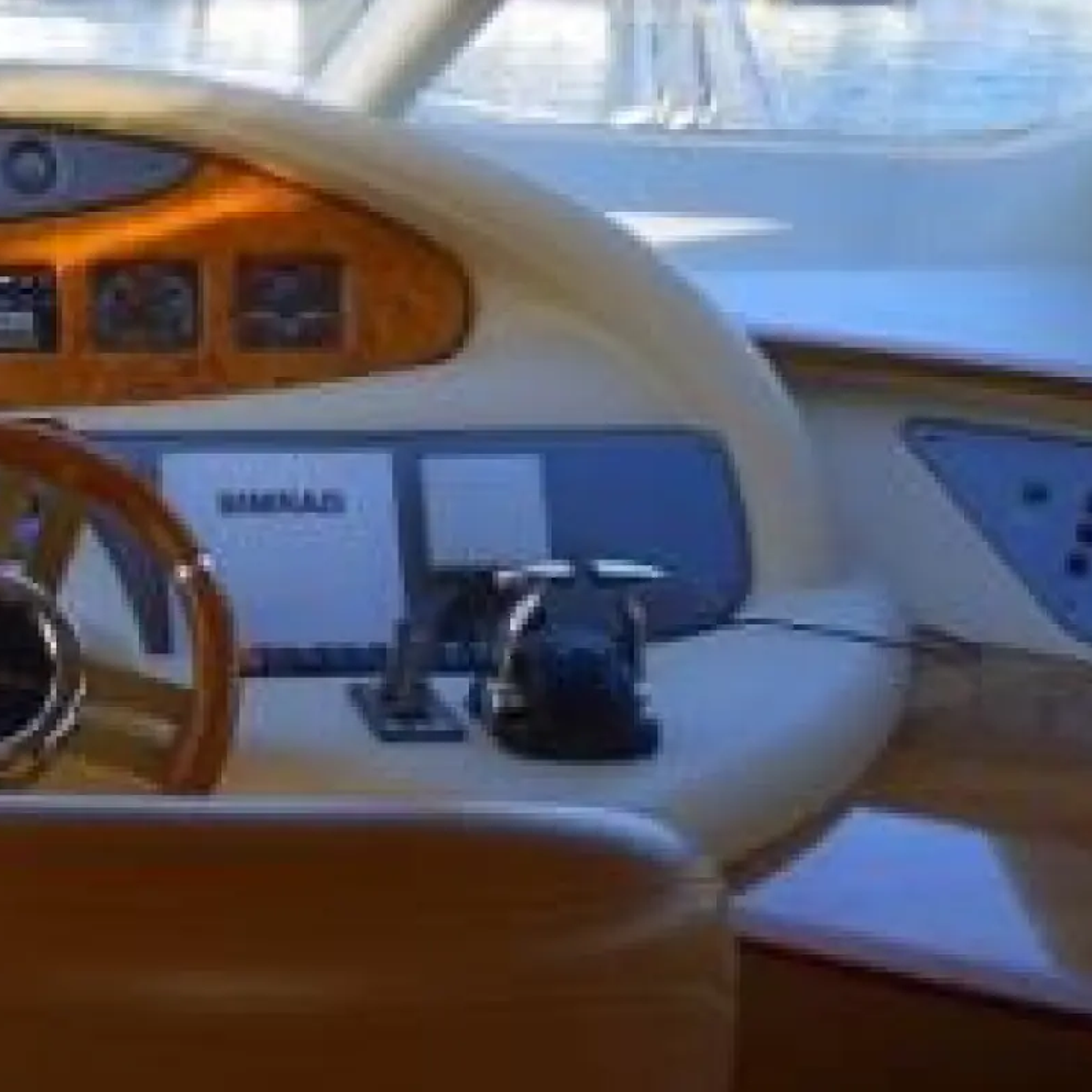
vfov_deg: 27.3
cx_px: -150
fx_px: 2213
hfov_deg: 25.4
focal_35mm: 62
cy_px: 831
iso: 80
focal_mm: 5.2
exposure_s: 1/50
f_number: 4
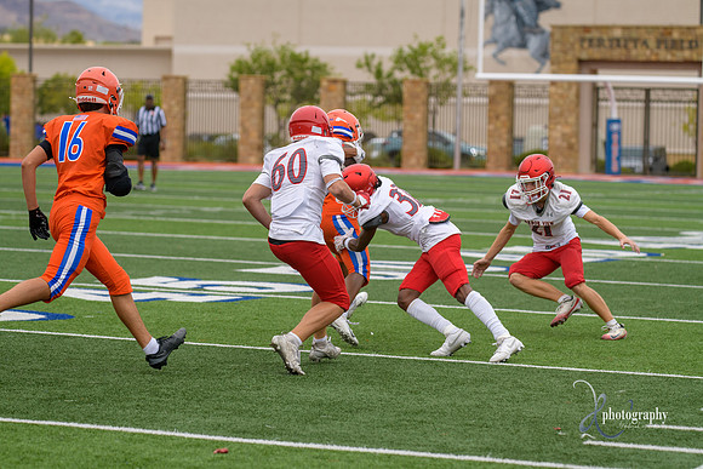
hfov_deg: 14.7
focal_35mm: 140
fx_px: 2734
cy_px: 234
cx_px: 352
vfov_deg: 9.8
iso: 450
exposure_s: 1/1000
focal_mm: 140
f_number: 3.5
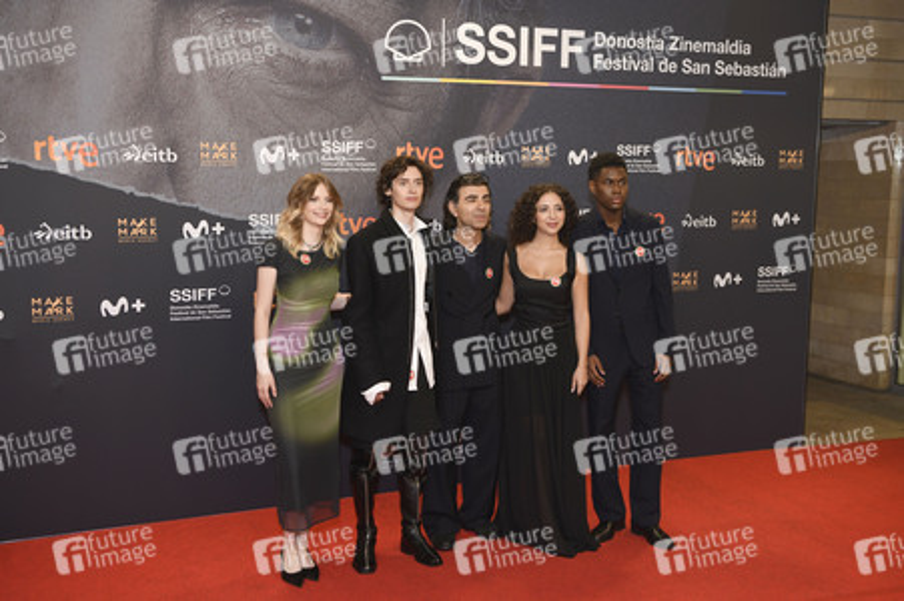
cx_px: 452
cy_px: 300
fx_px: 1104
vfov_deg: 30.5
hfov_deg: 44.5
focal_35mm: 44
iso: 800
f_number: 4
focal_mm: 44
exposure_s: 1/320
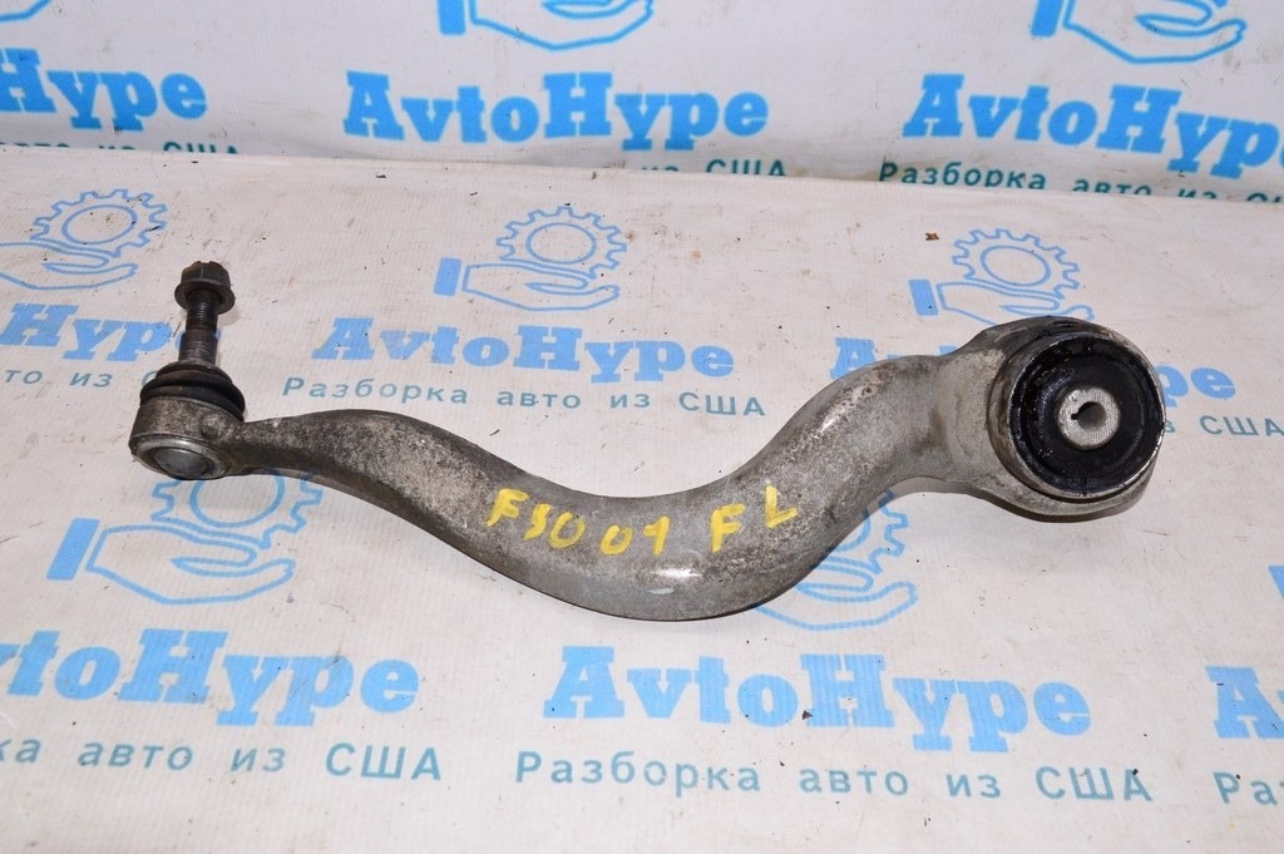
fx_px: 1229
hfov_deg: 55.1
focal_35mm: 34
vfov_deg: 38.3
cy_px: 427
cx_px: 642
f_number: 8
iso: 1600
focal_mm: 23
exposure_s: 1/200
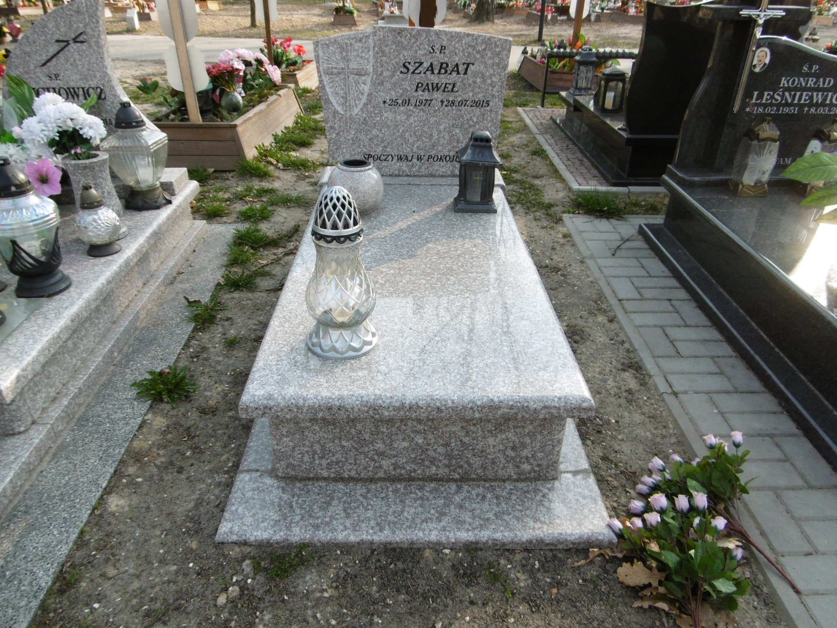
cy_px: 314
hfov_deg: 71.6
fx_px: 580
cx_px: 418
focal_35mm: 24
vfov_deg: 56.8
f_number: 3.1
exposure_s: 1/250
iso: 100
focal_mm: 4.3
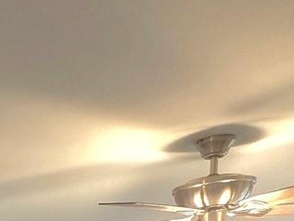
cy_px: 473
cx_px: -313
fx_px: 714
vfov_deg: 14.1
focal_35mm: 84
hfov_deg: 16.7
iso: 320
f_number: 1.9
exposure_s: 1/60.2
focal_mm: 2.2
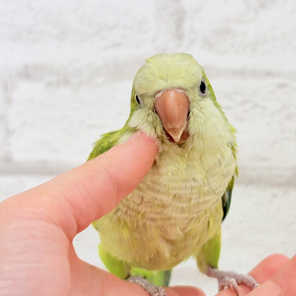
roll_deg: -1.7
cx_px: 188
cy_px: 149
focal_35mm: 62
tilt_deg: +2.2
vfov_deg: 27.7
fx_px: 600
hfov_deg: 27.6
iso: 50
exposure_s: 1/50
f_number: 1.6
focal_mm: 5.96
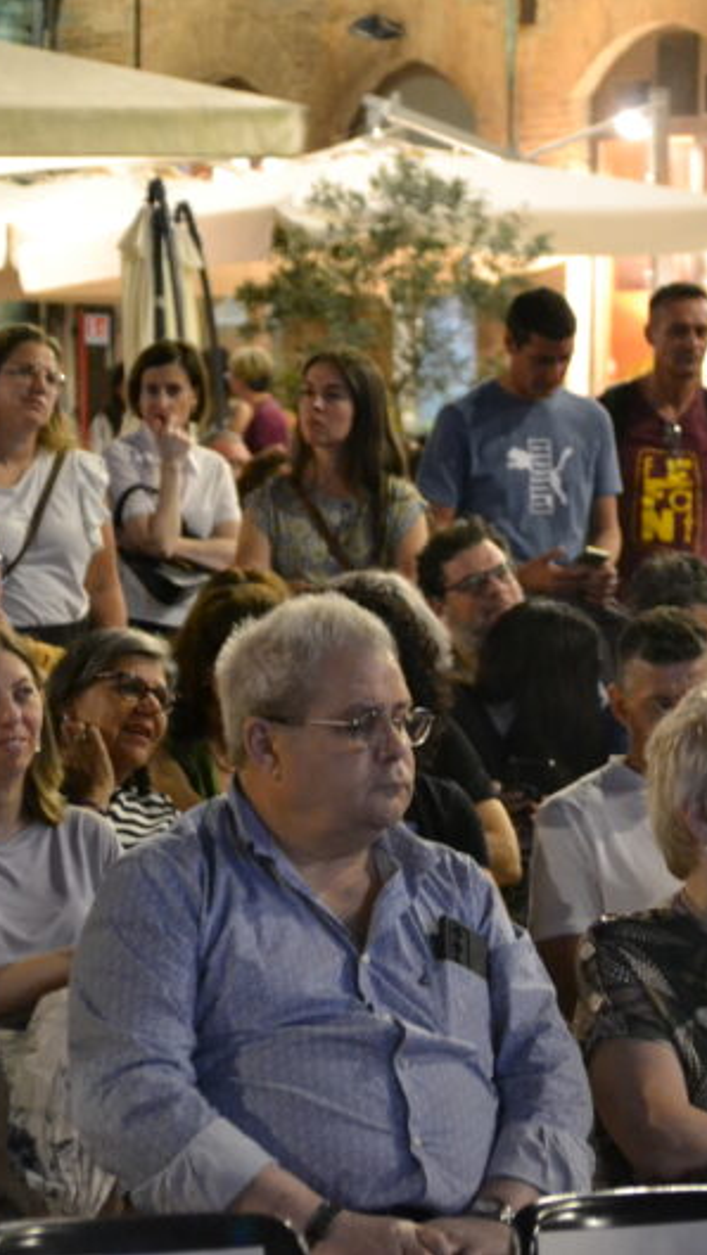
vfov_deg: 10.7
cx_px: 463
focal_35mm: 202
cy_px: 628
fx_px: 6718
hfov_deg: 6.0
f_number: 5.3
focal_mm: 85
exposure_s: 1/13
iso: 3200
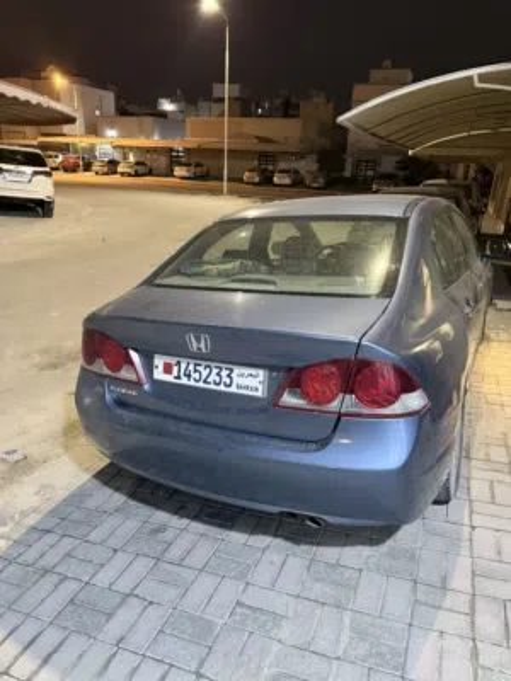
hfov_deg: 56.8
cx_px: 256
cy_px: 340
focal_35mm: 24
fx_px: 472
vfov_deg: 71.6
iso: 800
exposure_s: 1/25
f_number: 1.78
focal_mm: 6.76
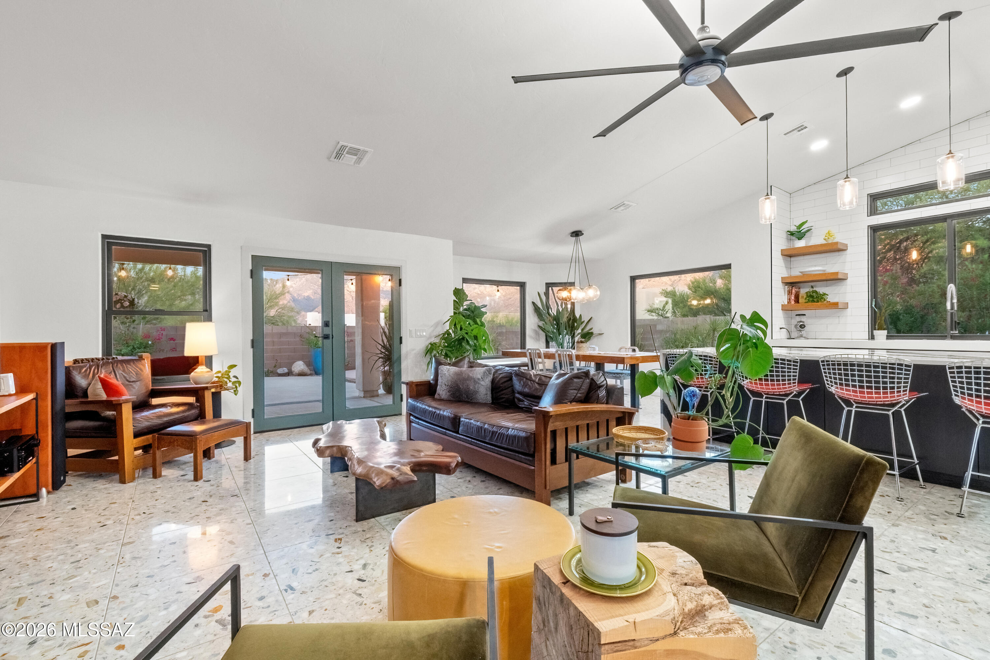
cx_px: 495
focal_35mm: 15
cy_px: 330
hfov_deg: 100.4
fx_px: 412
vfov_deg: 77.3
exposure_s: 1/3
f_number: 13
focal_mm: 10
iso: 1600
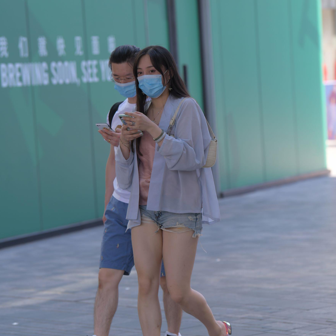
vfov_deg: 10.1
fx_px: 1900
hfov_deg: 10.1
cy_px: 174
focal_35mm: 173
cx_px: 168
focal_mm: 135
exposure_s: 1/800
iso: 400
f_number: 4
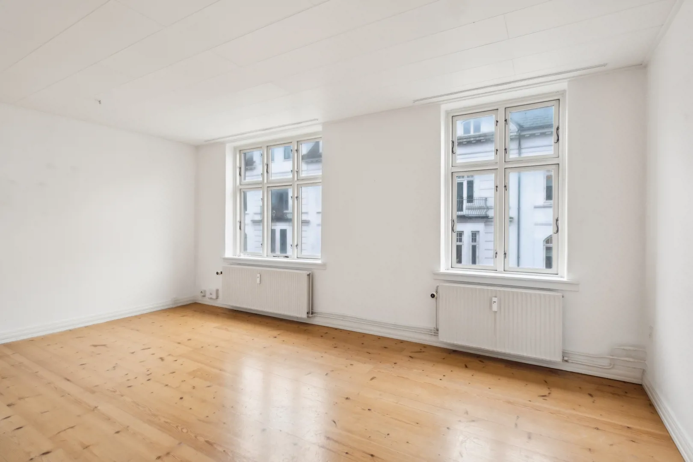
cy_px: 231
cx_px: 346
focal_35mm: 17
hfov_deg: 93.3
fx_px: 327
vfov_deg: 70.4
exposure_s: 1/1.67
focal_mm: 11
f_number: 8
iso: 800
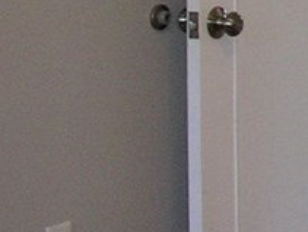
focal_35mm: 184
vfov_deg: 8.0
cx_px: 626
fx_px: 1640
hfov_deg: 9.9
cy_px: -96
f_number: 2.8
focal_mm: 5.8
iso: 50
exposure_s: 1/30
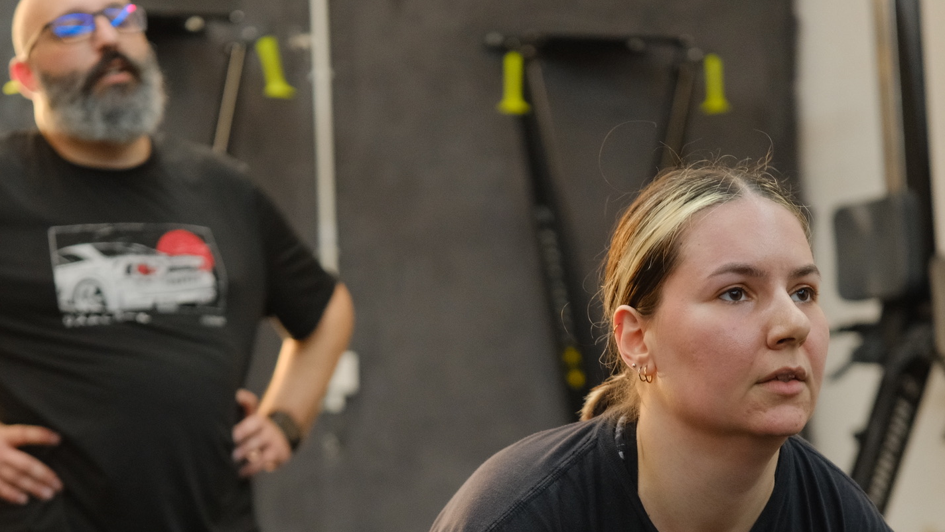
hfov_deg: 21.4
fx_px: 2506
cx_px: 498
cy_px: 472
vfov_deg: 12.0
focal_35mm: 100
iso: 1600
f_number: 1.8
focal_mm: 39.2
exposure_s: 1/400
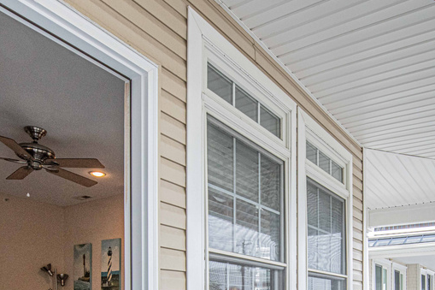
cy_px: 315
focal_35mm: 33
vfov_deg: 34.7
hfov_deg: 56.2
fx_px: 399
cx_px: 284
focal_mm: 14
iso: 560
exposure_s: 1/125
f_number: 9
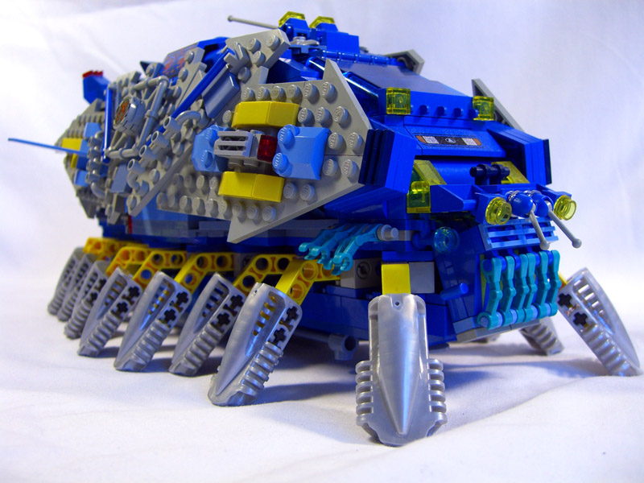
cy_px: 242
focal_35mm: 38
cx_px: 322
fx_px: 707
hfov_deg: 49.0
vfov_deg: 37.7
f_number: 2.8
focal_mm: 7.9
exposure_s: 1/80
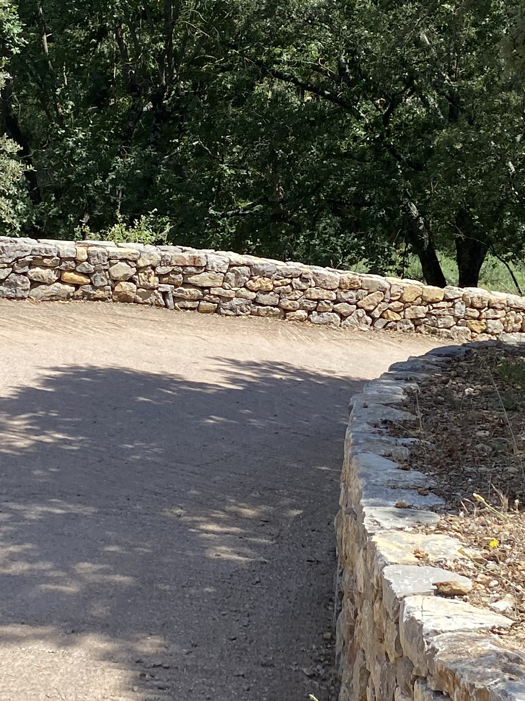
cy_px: 250
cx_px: 296
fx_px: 1497
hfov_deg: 19.9
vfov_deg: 26.2
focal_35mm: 74
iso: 32
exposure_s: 1/1701
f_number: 1.8
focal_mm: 4.25
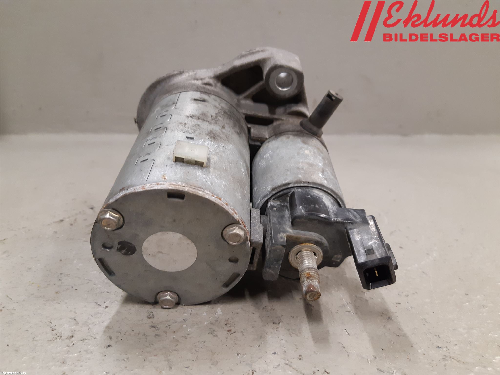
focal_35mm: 26
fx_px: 376
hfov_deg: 67.3
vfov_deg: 53.1
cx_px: 250
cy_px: 188
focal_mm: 3.93
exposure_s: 1/50
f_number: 1.7
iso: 160
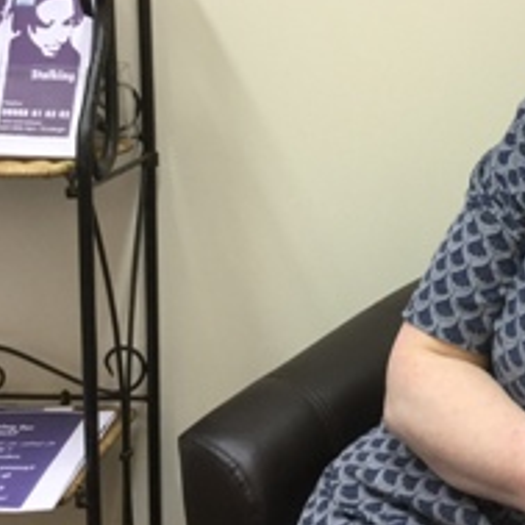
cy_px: 206
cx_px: 467
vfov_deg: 26.4
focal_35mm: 65
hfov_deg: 25.7
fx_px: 1115
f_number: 2.4
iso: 100
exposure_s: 1/33
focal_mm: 3.3
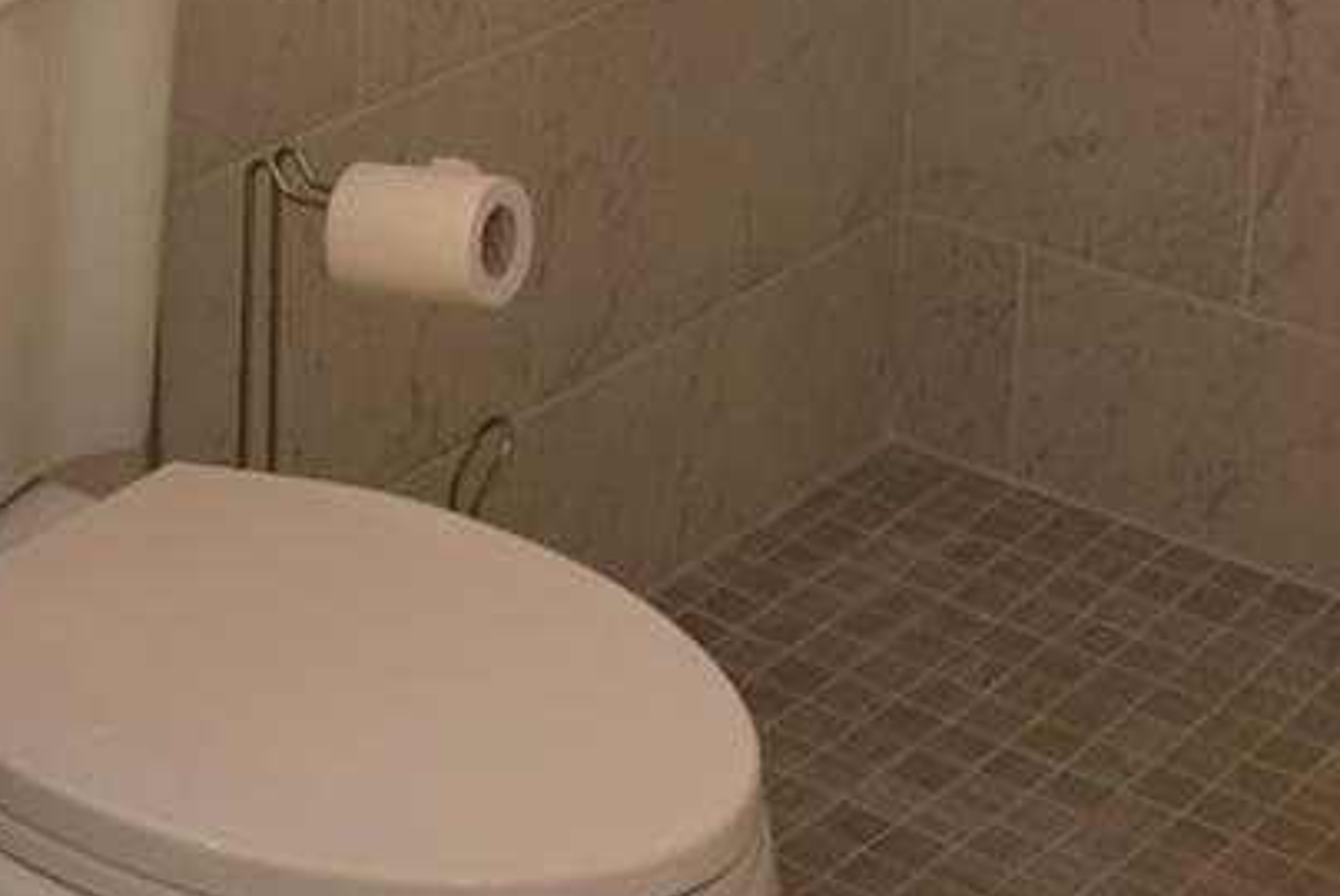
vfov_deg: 12.4
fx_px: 3986
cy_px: -320
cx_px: 544
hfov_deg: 19.1
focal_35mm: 107
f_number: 4
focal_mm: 18
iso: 200
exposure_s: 1/60
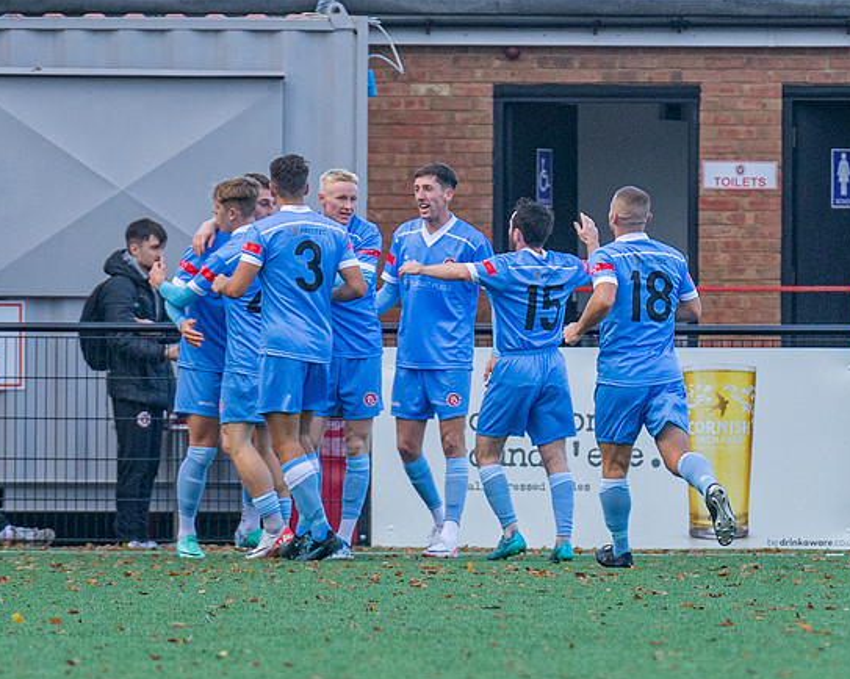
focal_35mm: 869
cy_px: 318
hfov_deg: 2.2
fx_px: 21853
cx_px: 471
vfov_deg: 1.8
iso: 2000
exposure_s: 1/1600
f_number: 4
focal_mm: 300
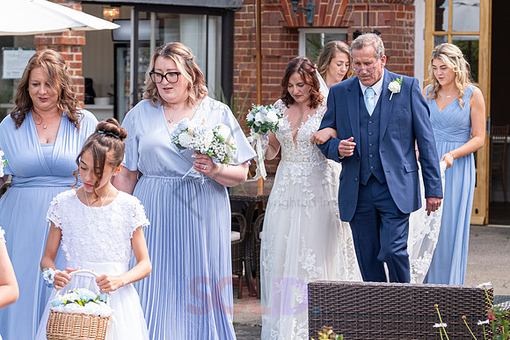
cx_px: 307
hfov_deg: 13.1
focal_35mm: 157
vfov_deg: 8.7
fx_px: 2225
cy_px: 109
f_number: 3.6
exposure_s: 1/640
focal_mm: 68.7
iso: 200
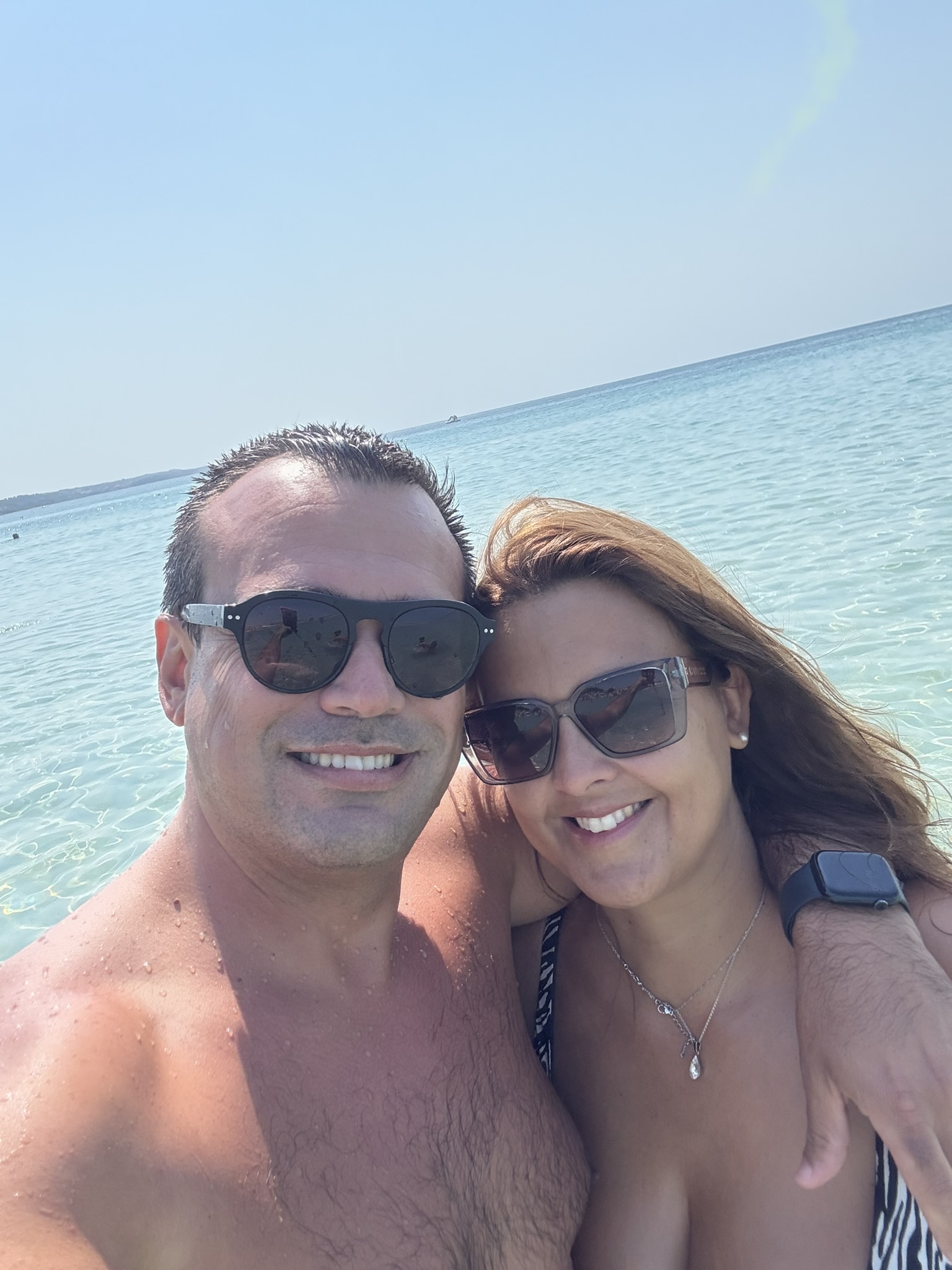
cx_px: 476
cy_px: 635
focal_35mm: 30
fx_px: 1100
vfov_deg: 60.0
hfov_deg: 46.8
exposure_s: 1/1255
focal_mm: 2.69
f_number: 1.9
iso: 40
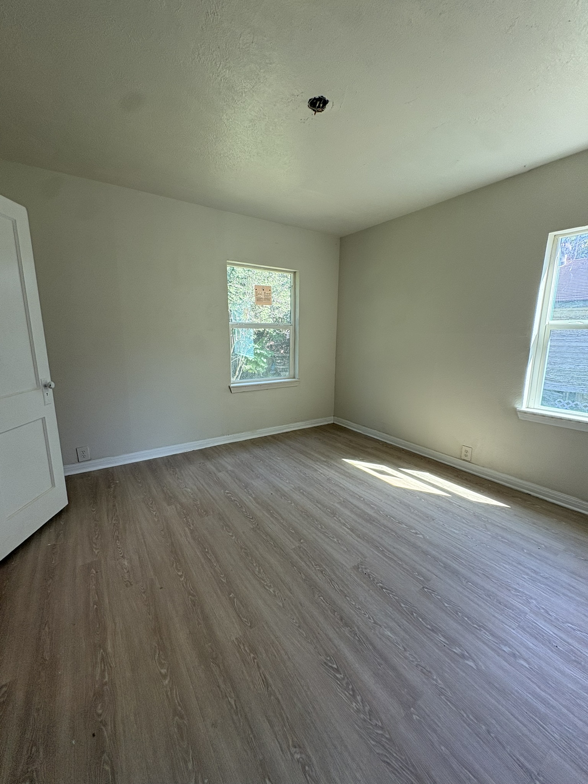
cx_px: 294
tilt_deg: -8.7
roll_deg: -2.7
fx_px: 317
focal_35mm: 14
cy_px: 392
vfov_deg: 102.1
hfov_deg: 85.7
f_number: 2.2
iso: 80
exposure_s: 1/122
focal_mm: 2.22
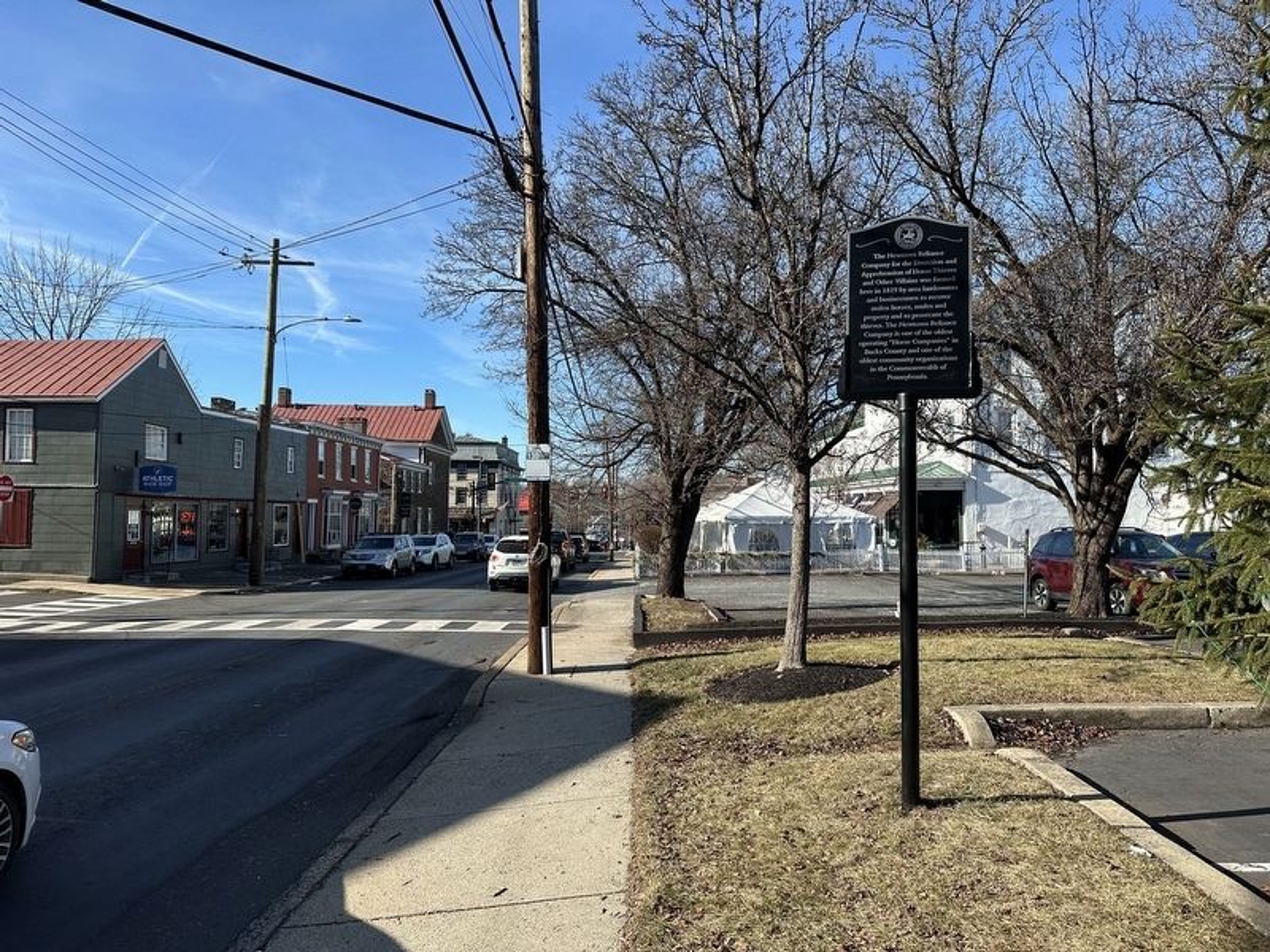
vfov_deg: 56.8
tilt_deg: +2.4
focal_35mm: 24
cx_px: 635
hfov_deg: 71.6
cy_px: 476
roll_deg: -0.7
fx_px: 881
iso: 80
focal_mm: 6.86
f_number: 1.78
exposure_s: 1/3058
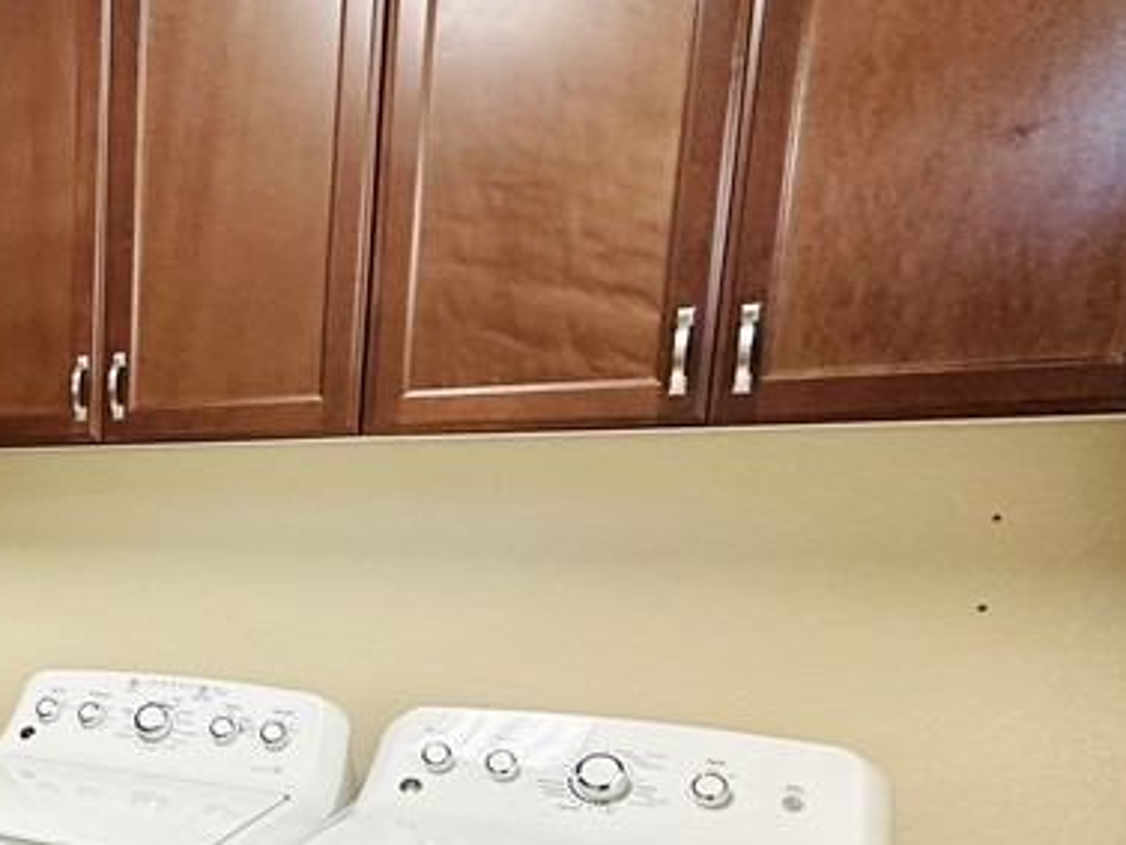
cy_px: 711
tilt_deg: -10.5
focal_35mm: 38
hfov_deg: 38.3
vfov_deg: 36.1
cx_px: -179
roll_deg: +1.4
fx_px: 1236
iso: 320
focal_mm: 2.22
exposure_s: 1/120
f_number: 2.2
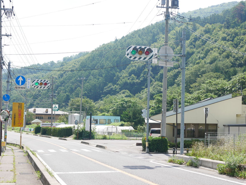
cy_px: 94
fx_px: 363
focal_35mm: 51
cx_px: 123
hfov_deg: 37.5
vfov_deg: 28.6
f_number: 4.5
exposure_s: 1/640
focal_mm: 25
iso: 200
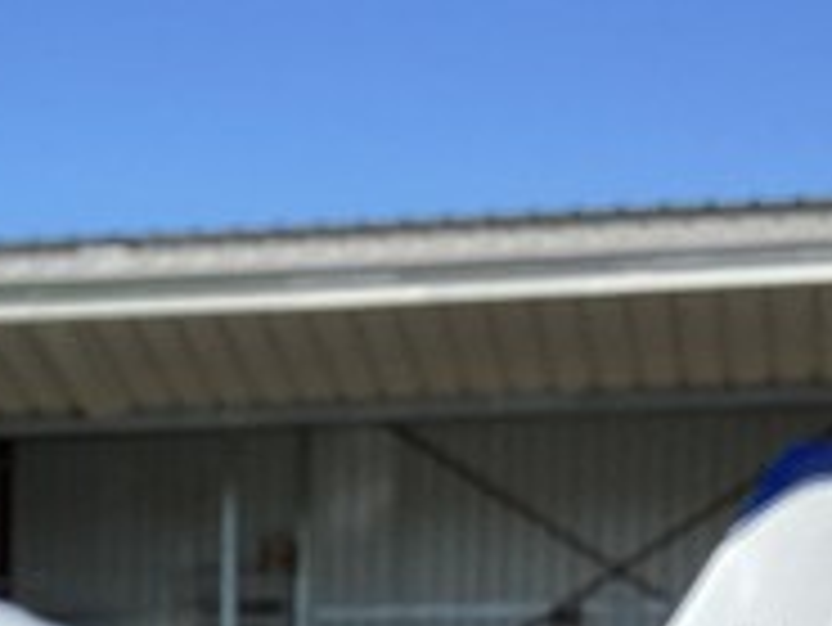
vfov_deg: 10.3
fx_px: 3223
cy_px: 1198
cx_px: -139
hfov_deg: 14.3
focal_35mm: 134
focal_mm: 3.3
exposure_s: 1/1698
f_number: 2.4
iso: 25
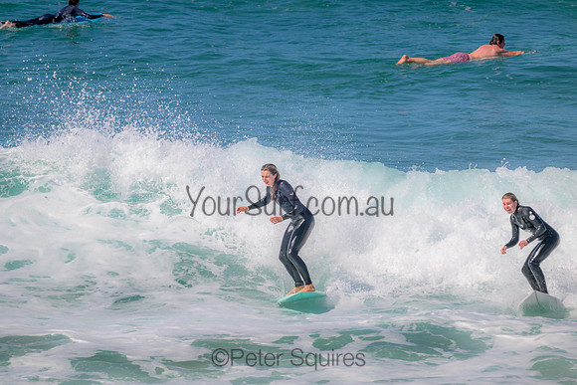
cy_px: 192
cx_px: 288
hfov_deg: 3.9
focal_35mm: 530
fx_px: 8496
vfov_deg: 2.6
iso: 320
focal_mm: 530
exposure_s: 1/1000
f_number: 11
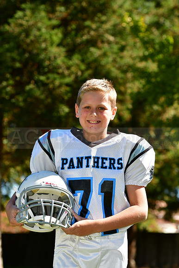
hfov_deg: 9.6
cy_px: 134
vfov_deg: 14.4
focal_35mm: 142
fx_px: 1062
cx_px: 90
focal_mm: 95
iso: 400
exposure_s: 1/1600
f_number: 4.5
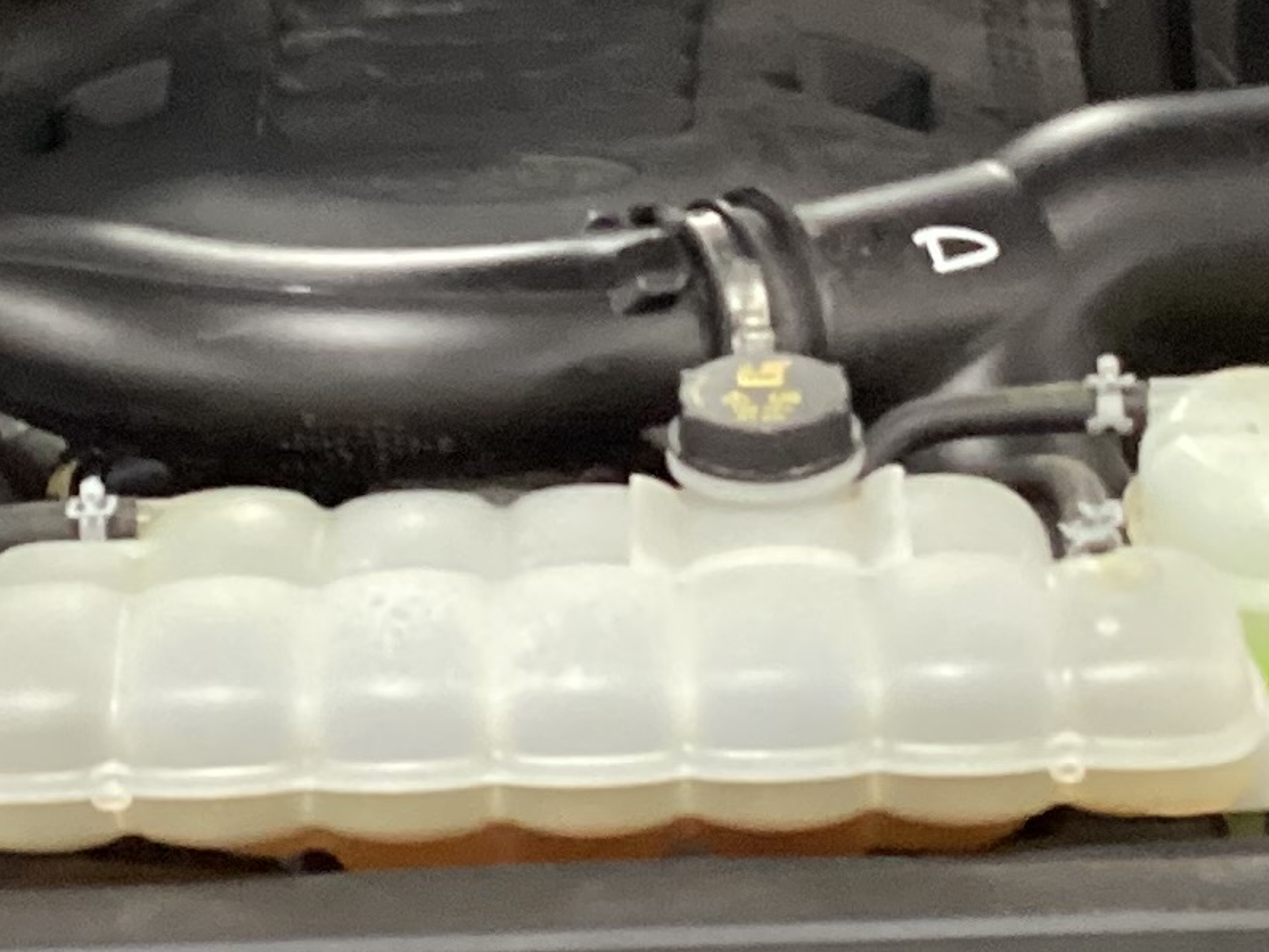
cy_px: 266
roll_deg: +1.5
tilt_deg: -24.1
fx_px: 4656
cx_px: 623
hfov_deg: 15.5
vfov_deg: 11.7
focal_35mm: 127
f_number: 2.4
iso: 500
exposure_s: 1/30
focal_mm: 3.3
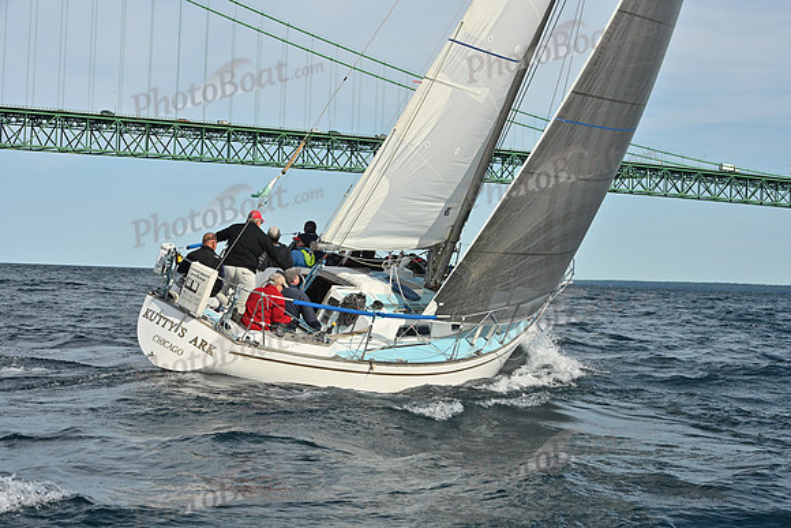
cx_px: 396
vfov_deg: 19.5
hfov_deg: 28.8
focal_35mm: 70
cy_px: 264
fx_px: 1538
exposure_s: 1/1000
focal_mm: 70
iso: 320
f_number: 11
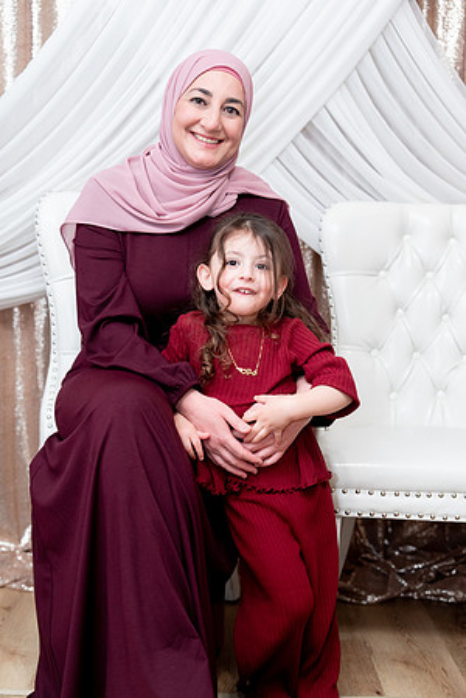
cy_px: 349
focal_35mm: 50
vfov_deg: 39.6
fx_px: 971
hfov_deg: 27.0
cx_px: 233
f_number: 2.8
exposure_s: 1/160
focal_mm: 50
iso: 1600
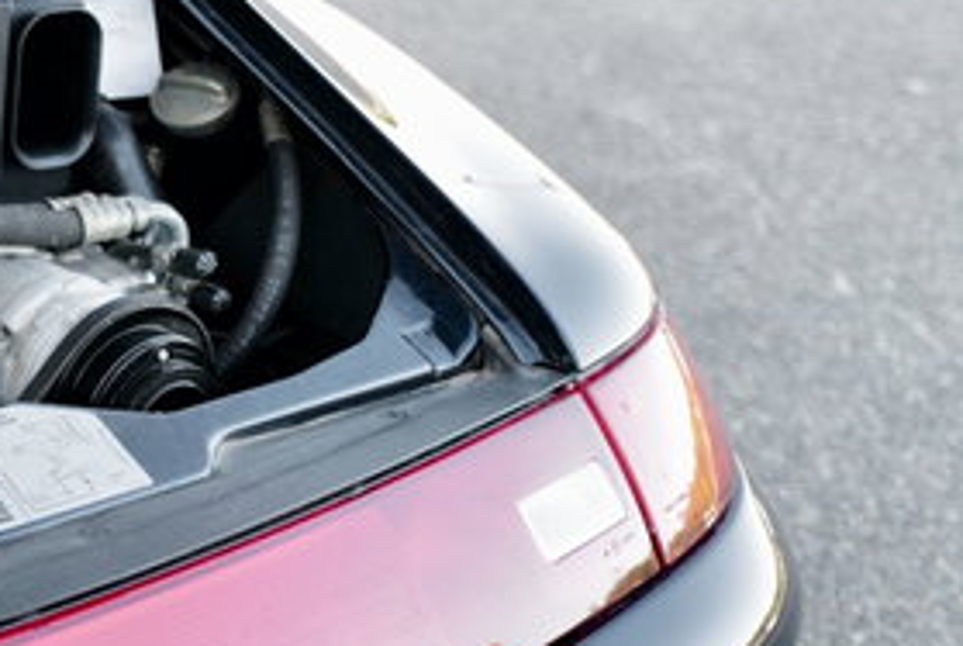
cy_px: 171
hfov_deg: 23.2
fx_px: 2063
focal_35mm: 77
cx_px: -297
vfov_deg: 17.7
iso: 160
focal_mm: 28
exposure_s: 1/50
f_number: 1.7
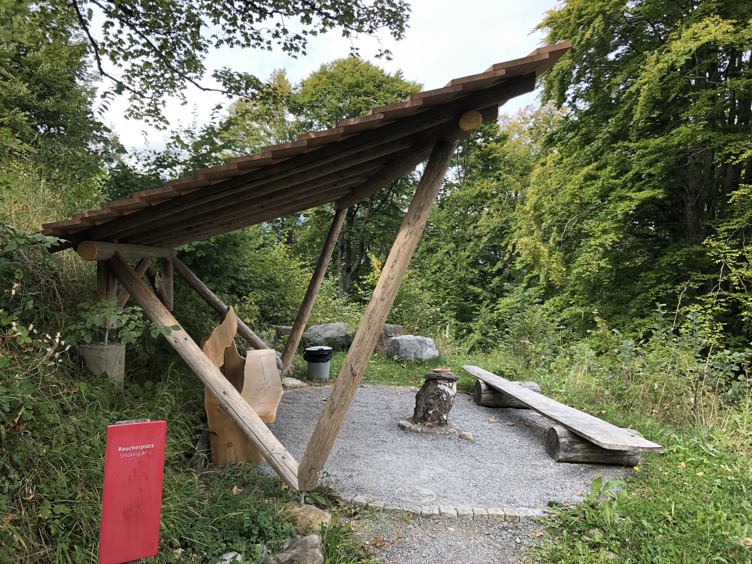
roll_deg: +3.5
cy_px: 282
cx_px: 376
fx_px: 608
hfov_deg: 63.4
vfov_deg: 49.7
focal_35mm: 28
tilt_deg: +1.2
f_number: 1.8
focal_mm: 3.99
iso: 20
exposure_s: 1/197
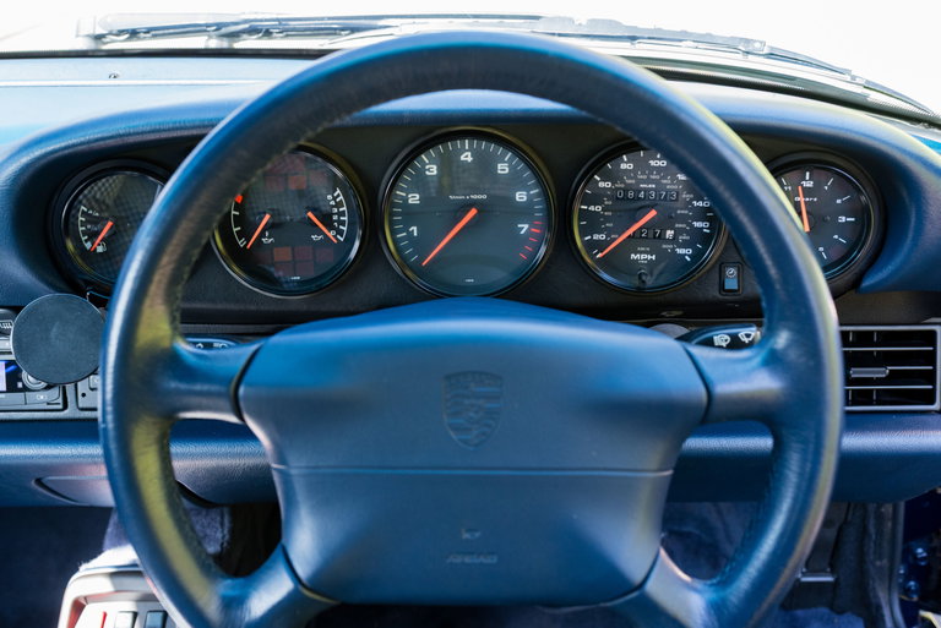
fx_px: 915
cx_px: 470
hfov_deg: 54.4
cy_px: 314
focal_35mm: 35
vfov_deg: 37.9
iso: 1250
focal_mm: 35
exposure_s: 1/50
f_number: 5
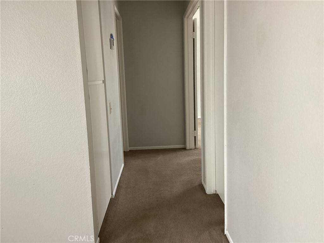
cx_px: 162
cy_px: 122
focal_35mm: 31
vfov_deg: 45.4
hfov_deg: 58.4
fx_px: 290
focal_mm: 3.3
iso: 250
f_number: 2.4
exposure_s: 1/60
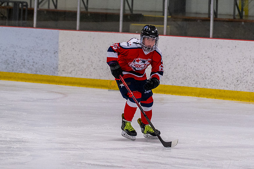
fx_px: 2308
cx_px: 147
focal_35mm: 327
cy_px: 65
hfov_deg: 6.3
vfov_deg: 4.2
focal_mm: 150
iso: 2000
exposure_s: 1/800
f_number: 3.2
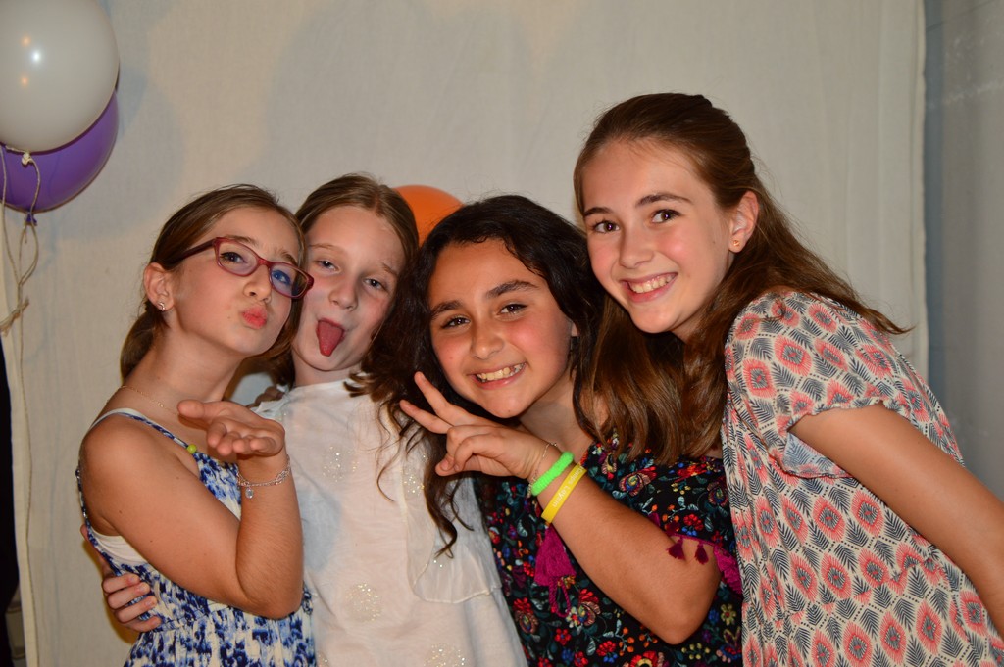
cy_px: 334
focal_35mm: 52
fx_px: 1463
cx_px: 502
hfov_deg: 37.9
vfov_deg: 25.7
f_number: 1.8
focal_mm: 35
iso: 200
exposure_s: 1/60
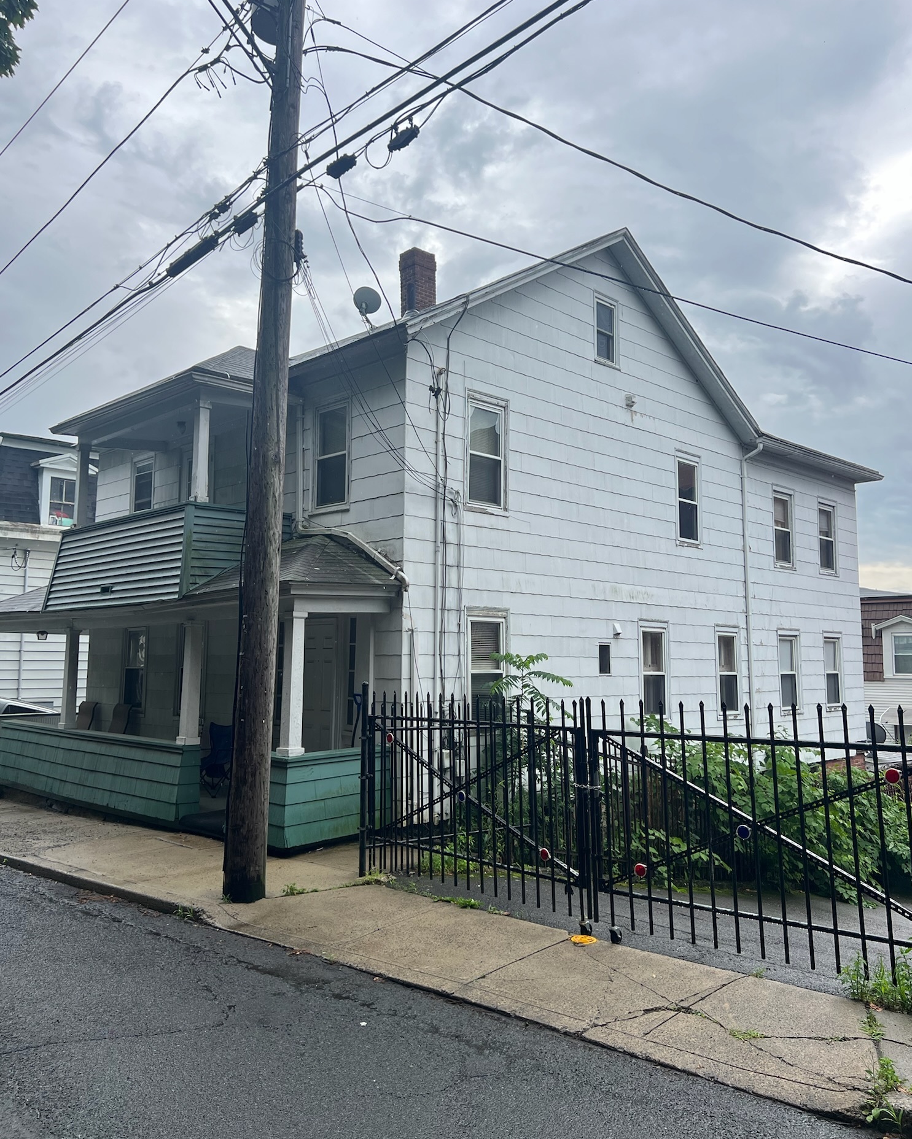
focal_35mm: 28
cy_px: 541
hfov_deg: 51.5
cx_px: 442
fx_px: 945
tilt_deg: +6.8
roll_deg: +0.4
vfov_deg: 62.2
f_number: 1.5
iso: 50
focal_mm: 5.7
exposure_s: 1/1224
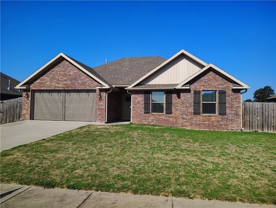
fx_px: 192
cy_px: 104
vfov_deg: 56.9
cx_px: 138
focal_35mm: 24
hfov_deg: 71.5
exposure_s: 1/1500
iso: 100
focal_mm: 5.56
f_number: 1.8
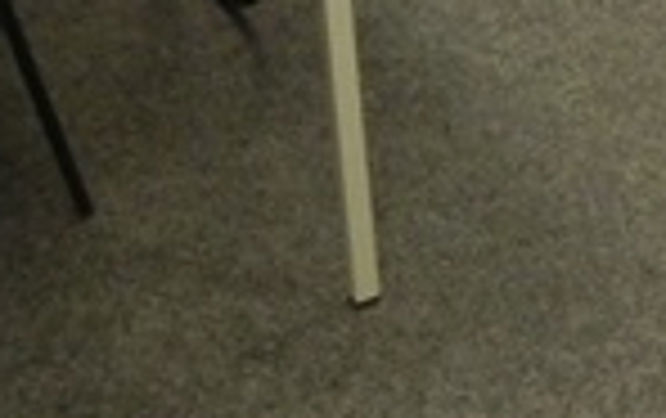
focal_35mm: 124
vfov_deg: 9.7
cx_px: 911
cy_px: -476
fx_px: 2254
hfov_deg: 15.8
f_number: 2.8
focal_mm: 4.6
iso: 341
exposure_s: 1/30
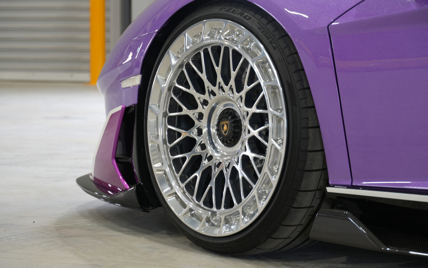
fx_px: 1278
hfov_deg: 19.0
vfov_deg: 12.0
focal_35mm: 110
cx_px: 215
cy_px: 127
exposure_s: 1/4
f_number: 5.6
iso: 50
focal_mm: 71
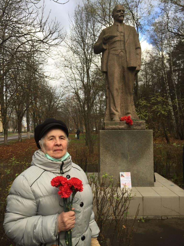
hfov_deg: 48.2
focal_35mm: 29
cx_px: 92
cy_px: 123
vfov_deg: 61.7
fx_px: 206
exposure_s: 1/356
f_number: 2.2
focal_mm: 4.15
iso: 32
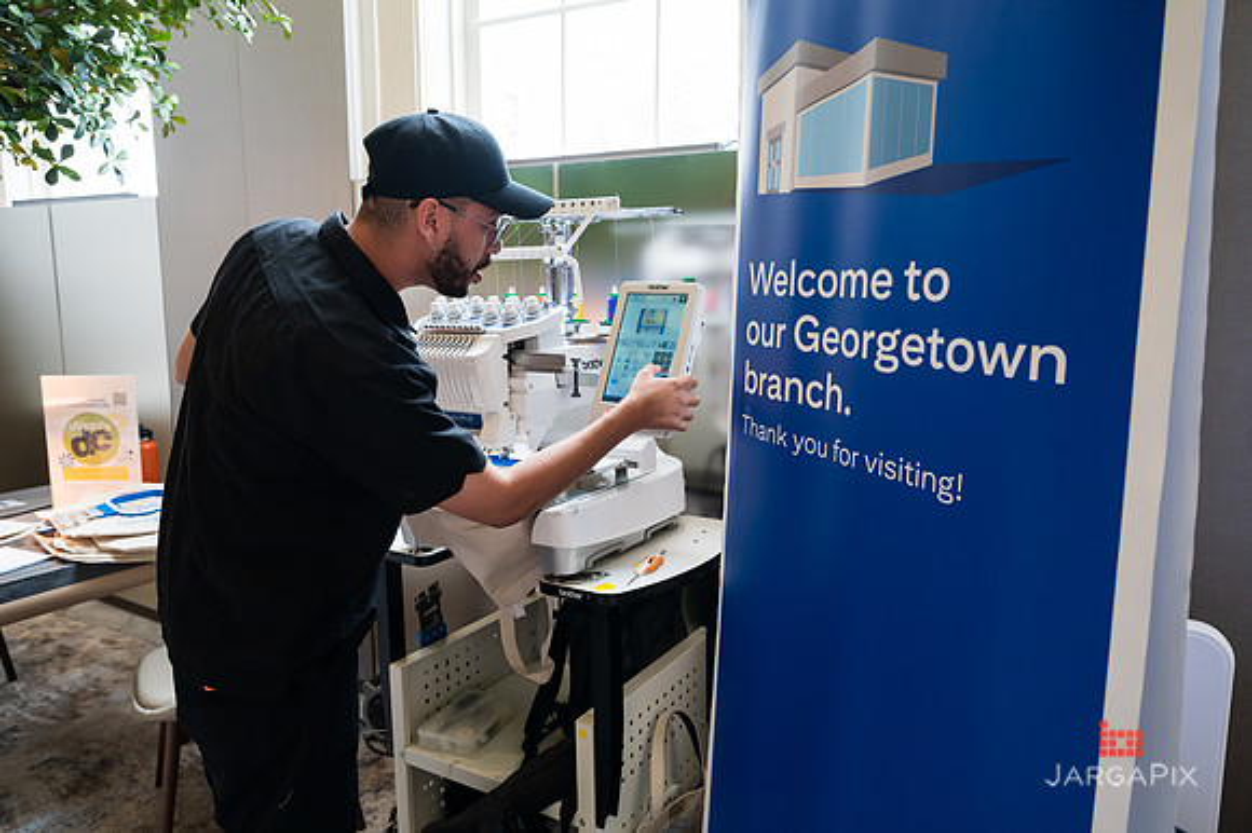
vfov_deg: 51.1
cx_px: 637
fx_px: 871
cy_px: 403
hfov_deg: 71.4
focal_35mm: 25
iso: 640
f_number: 4
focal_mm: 24
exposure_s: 1/160
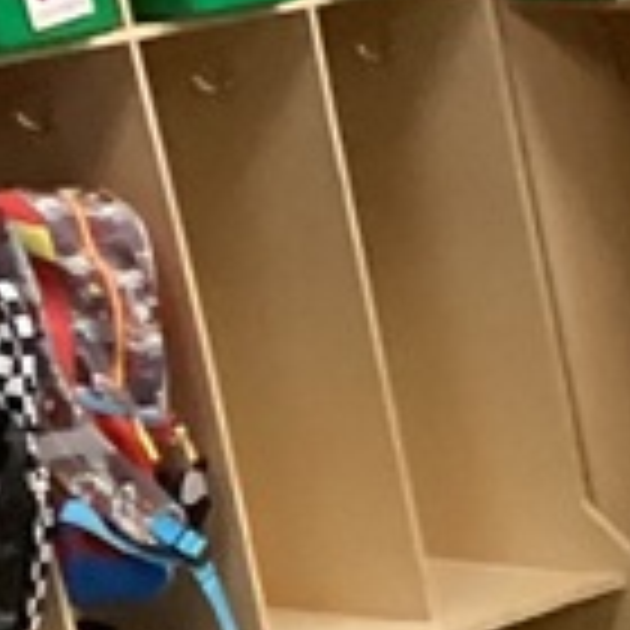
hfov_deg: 7.6
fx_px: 4139
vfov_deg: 8.1
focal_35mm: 201
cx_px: 1926
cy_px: 1413
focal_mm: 3.3
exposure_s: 1/40
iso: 320
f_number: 2.4
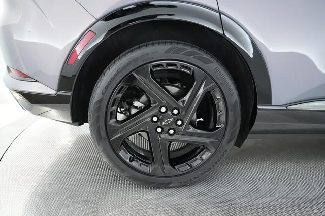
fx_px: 235
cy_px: 108
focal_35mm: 26
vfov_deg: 49.5
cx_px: 162
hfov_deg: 69.4
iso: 10000
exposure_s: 1/320
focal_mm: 26
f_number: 2.8
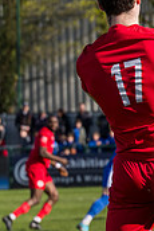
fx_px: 2926
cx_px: 405
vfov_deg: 4.5
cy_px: 200
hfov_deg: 3.0
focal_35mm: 457
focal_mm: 70
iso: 100
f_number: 4
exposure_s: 1/2000
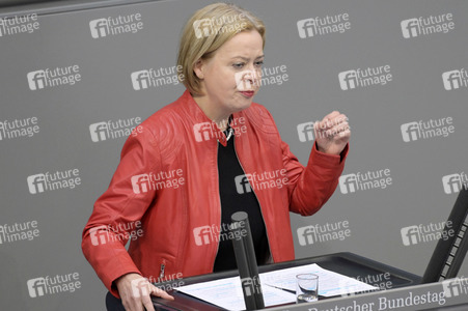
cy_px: 156
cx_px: 234
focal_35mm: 420
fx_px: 5456
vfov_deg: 3.3
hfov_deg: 4.9
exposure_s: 1/400
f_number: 5.6
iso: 8000
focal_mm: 420
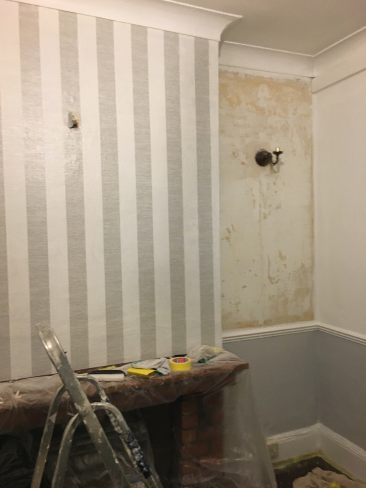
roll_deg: +0.6
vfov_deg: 61.7
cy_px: 244
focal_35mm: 29
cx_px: 183
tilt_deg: -0.9
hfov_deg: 48.2
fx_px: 409
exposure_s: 1/33
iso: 160
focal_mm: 4.15
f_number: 2.2
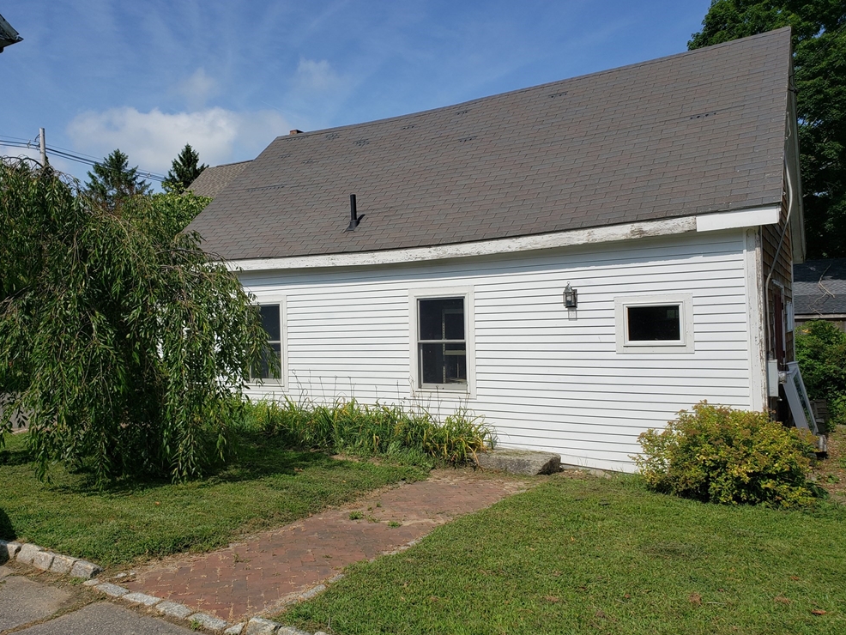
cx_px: 430
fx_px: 660
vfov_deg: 51.4
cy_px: 311
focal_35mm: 27
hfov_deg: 65.3
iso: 50
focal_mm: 4.3
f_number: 2.4
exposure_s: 1/2537
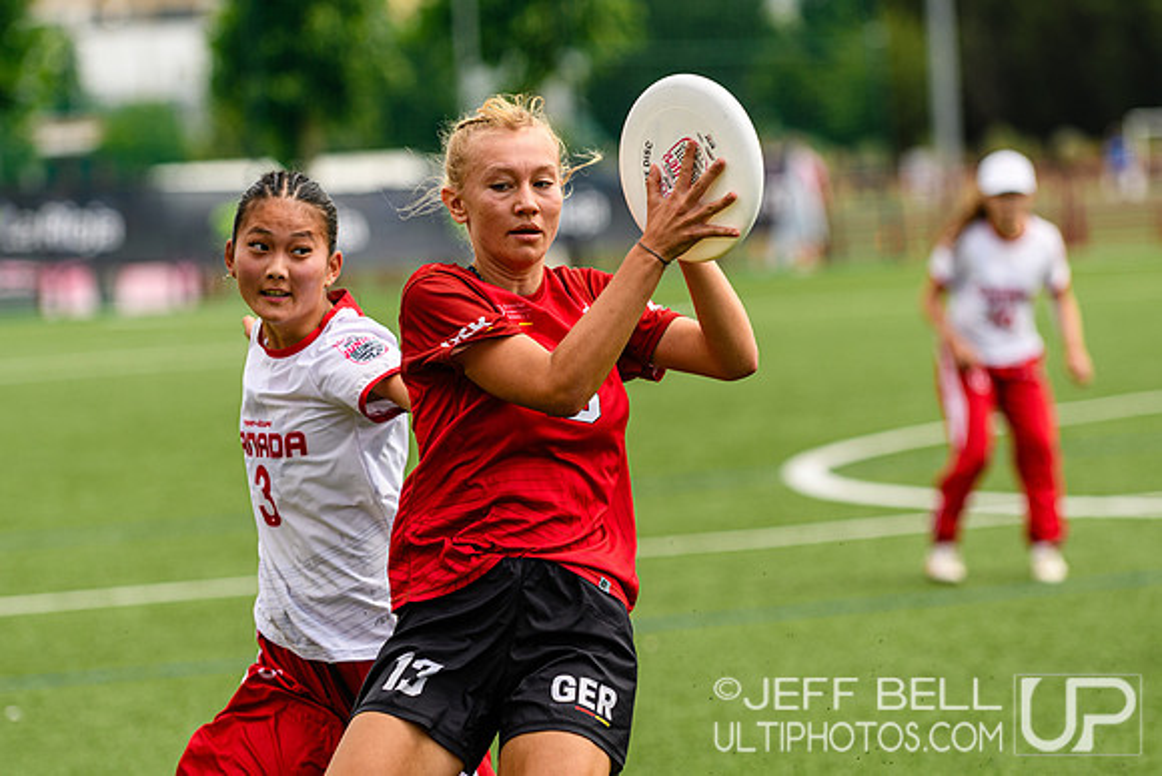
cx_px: 581
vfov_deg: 5.7
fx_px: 7748
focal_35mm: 240
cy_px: 388
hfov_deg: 8.6
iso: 125
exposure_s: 1/1250
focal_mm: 160
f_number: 3.2
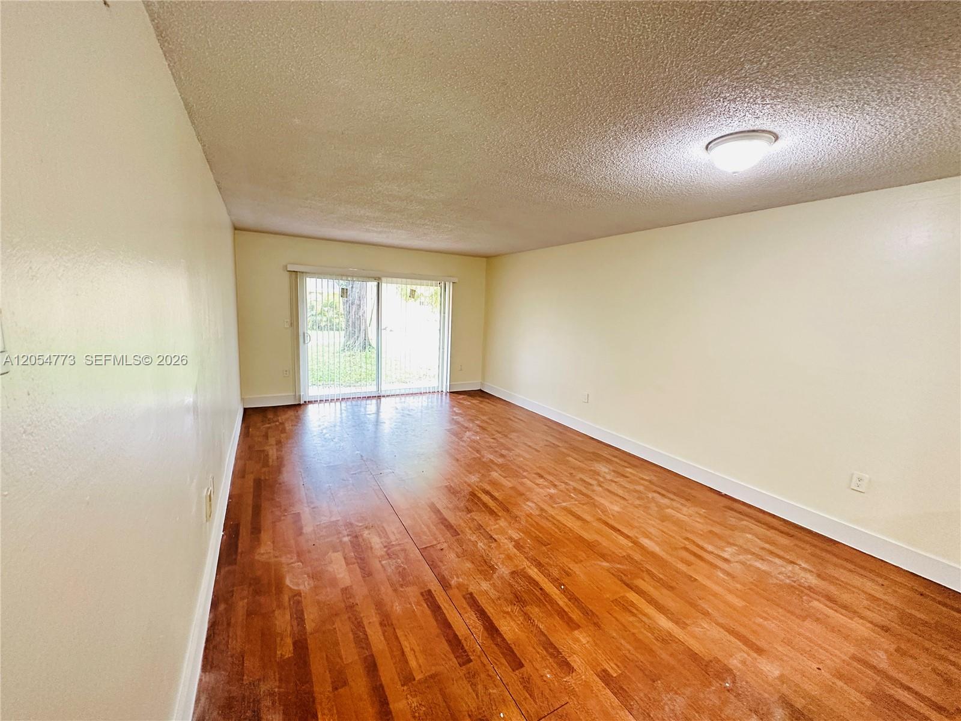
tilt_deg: -8.6
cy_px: 360
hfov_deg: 102.1
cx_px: 480
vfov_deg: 85.7
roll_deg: -2.2
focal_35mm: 14
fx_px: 389
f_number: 2.2
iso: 500
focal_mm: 2.22
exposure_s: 1/60
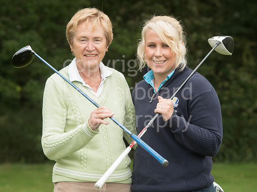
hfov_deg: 10.0
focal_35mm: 197
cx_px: 114
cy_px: 99
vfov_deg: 7.5
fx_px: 1462
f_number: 7.1
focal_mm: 165
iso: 800
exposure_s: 1/200
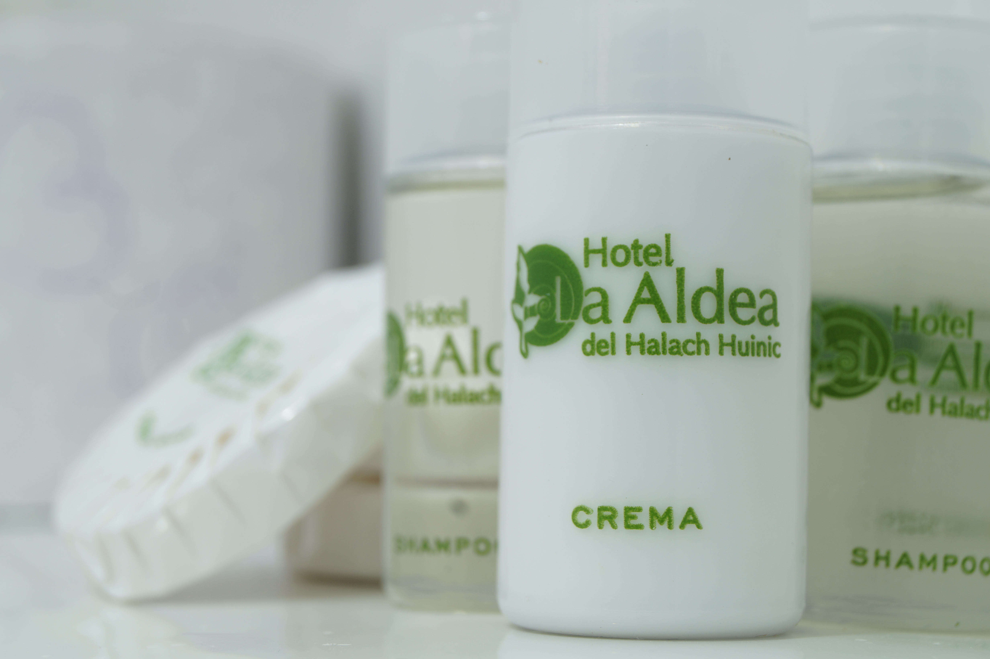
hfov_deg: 24.6
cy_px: 330
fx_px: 2268
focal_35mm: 82
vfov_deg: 16.5
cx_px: 495
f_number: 9
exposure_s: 1.6
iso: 100
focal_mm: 55
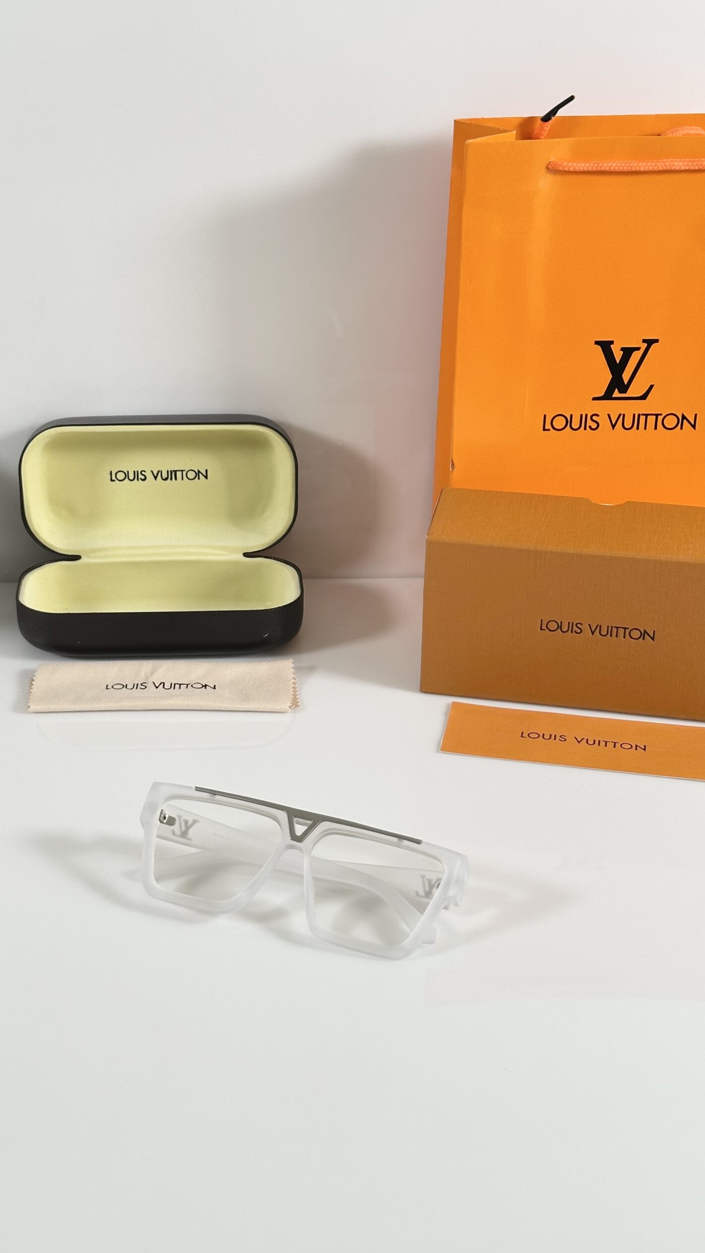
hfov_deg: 22.6
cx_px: 262
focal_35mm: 53
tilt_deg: -26.5
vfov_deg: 39.2
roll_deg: -0.3
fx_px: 1761
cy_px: 620
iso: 80
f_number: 1.78
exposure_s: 1/139
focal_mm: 6.86
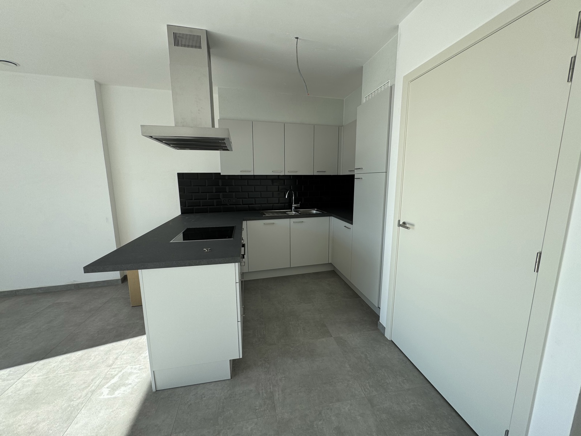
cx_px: 290
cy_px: 218
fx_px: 235
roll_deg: +0.1
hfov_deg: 102.1
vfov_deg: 85.7
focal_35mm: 14
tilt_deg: -10.2
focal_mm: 2.22
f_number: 2.2
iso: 40
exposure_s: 1/303
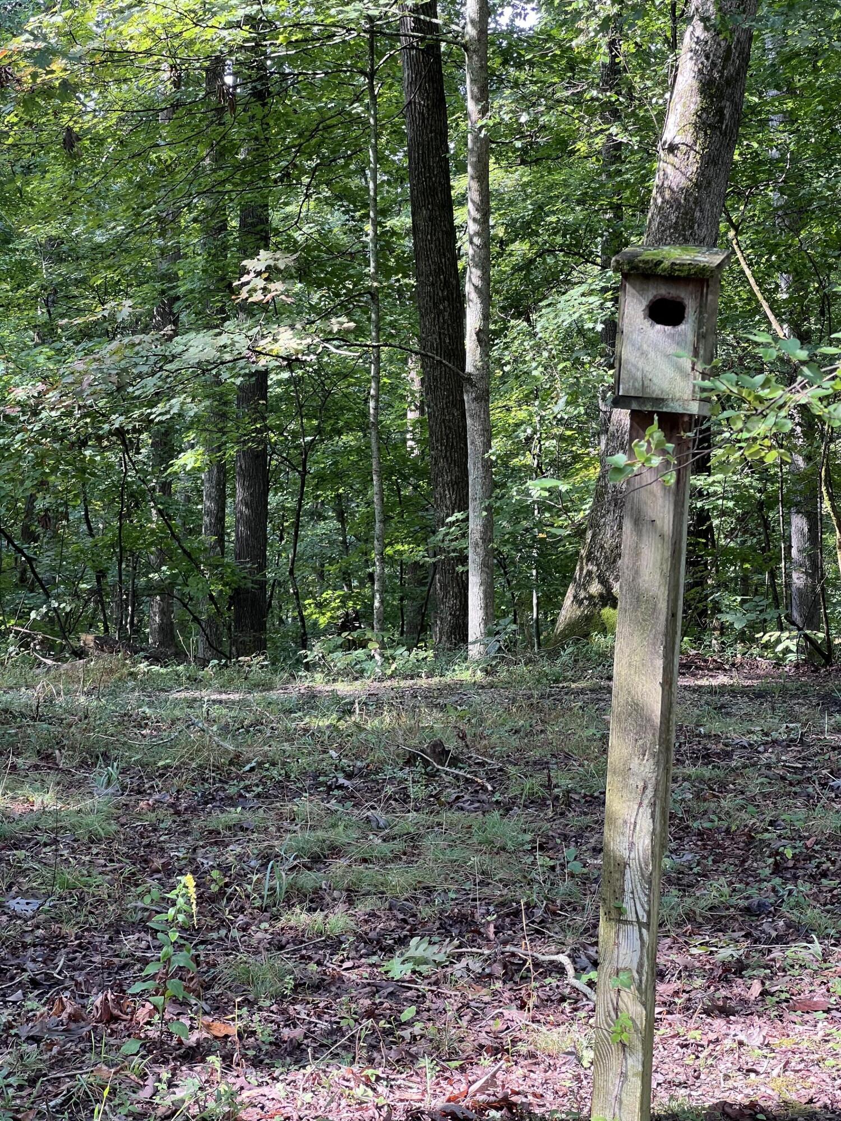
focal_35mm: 77
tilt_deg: -3.2
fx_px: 2494
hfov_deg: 19.1
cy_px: 560
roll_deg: -0.1
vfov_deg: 25.3
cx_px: 420
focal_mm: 9
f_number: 2.8
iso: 80
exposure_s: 1/99
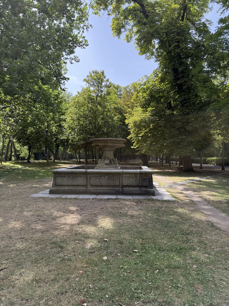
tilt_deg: +1.4
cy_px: 153
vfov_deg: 71.6
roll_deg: -1.1
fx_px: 212
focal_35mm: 24
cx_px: 114
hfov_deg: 56.8
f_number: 1.78
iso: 100
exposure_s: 1/1046
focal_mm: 6.76
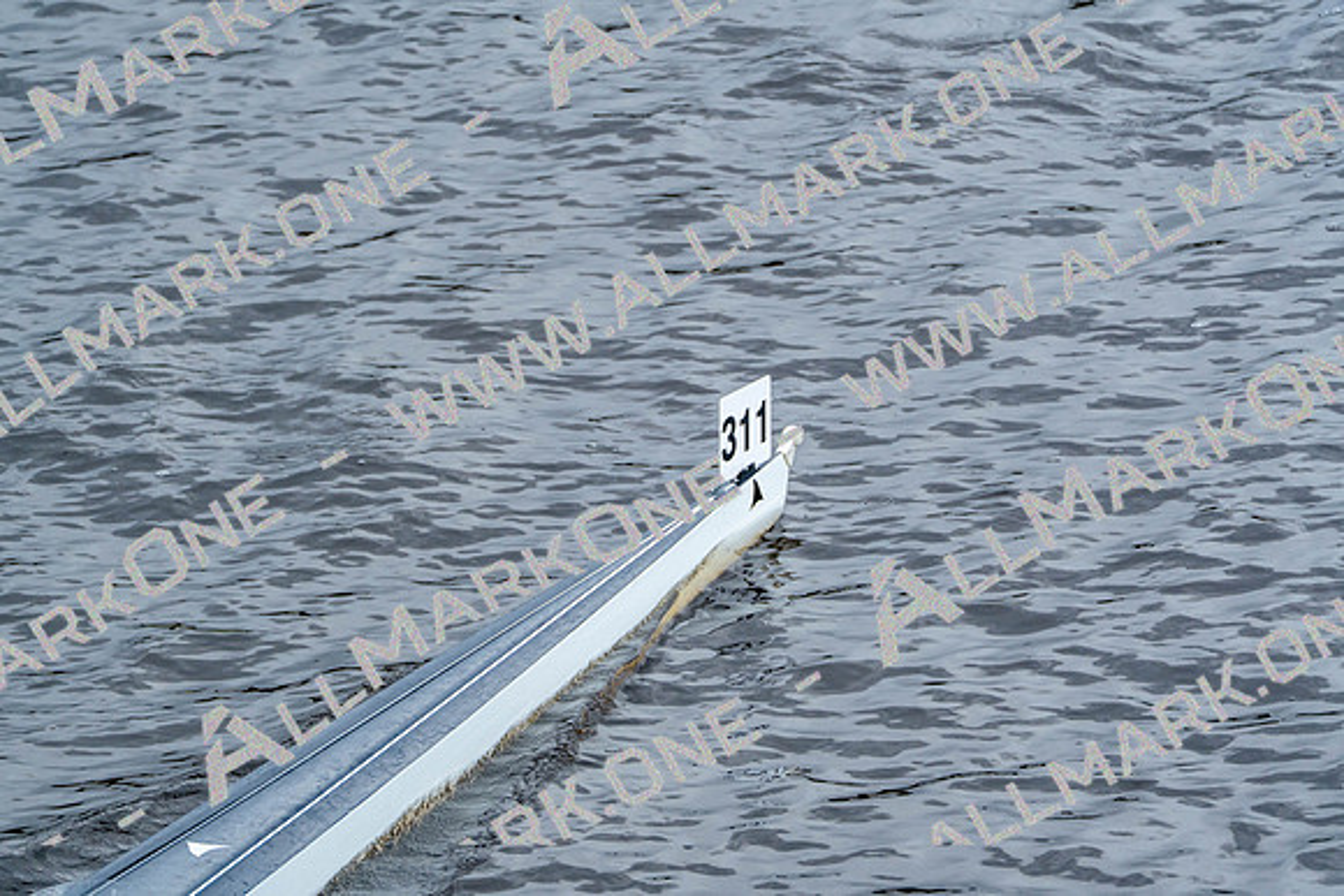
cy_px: 448
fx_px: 18521
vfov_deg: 2.8
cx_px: 672
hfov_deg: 4.2
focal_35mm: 496
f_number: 6.3
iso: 2000
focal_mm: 496
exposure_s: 1/1000
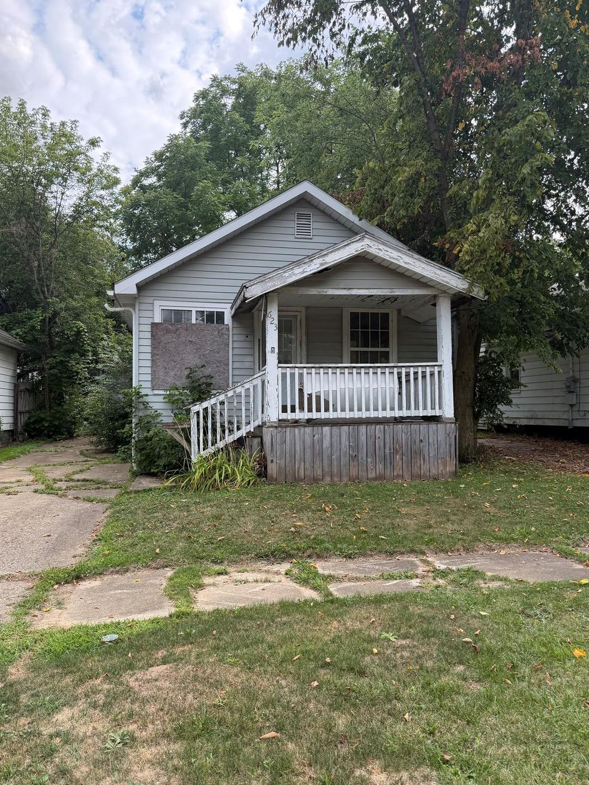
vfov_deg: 67.3
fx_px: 590
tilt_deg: +2.4
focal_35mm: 26
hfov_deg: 53.0
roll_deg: -0.3
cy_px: 392
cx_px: 280
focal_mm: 6.76
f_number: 1.78
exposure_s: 1/967
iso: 100
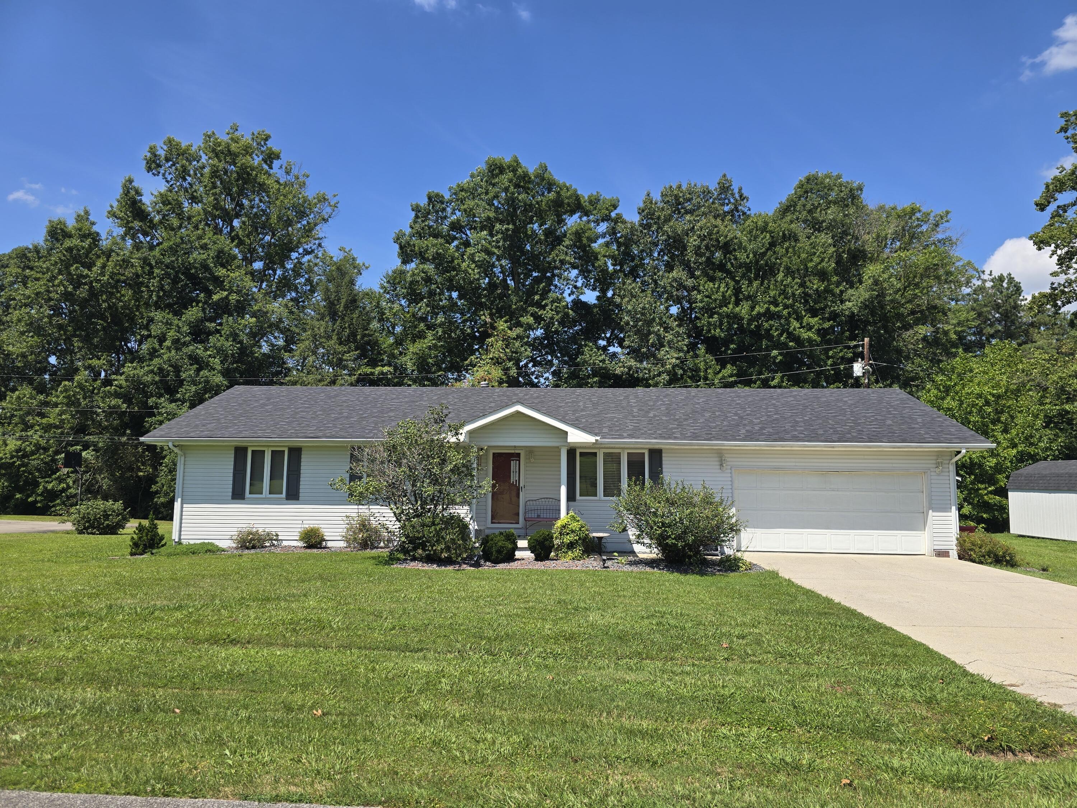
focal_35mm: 23
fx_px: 716
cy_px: 404
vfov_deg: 58.9
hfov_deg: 73.9
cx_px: 538
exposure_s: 1/703
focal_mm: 6.3
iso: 12
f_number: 1.7
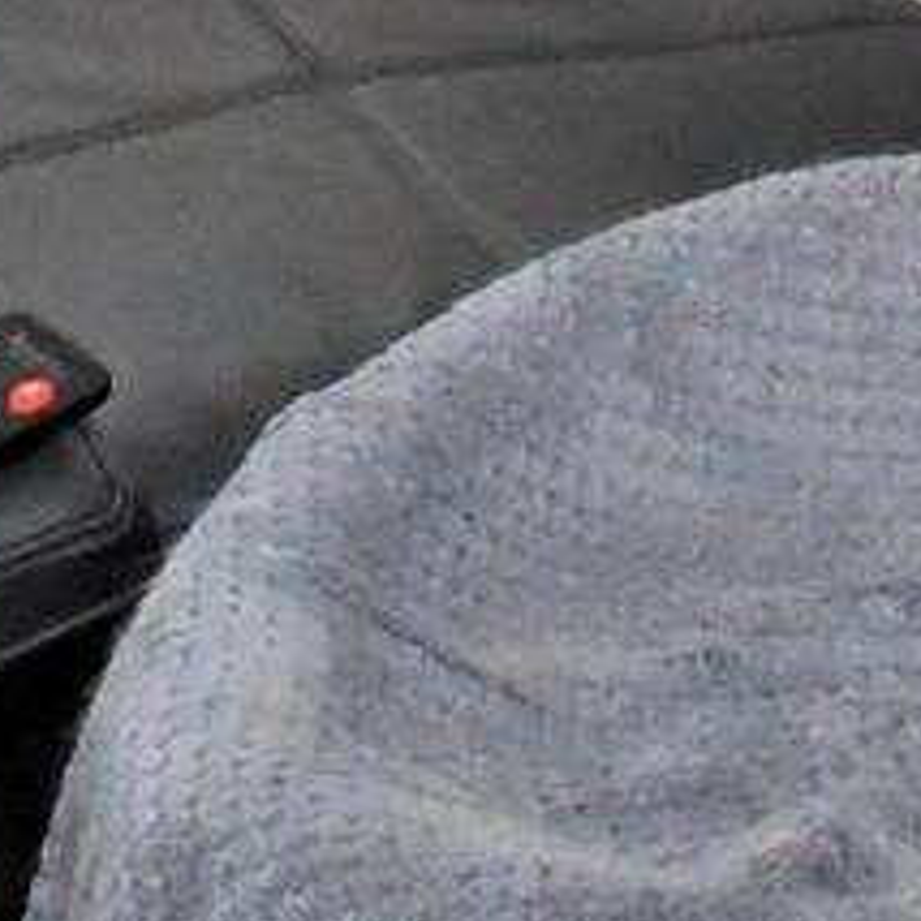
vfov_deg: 10.4
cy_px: -1827
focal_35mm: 122
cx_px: 1657
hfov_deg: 13.0
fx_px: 3672
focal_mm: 10
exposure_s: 1/250
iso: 3200
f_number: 13
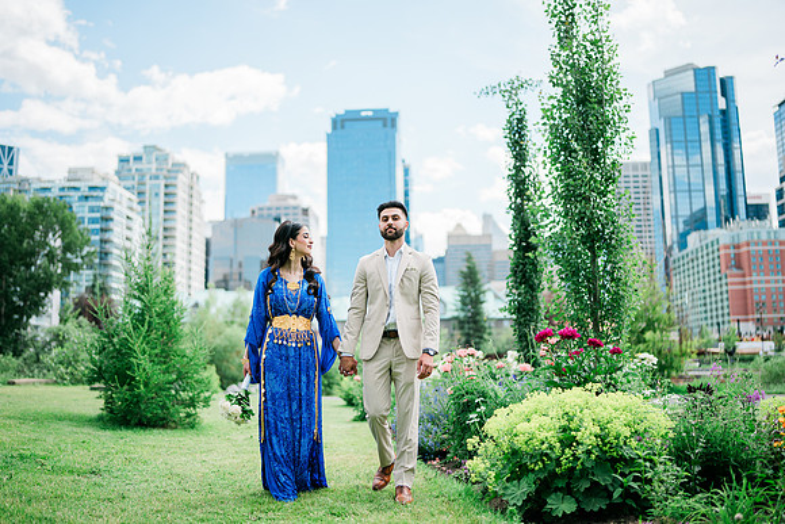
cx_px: 392
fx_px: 763
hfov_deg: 54.4
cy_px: 262
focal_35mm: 35
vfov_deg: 37.9
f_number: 1.2
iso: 125
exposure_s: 1/4000
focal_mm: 35
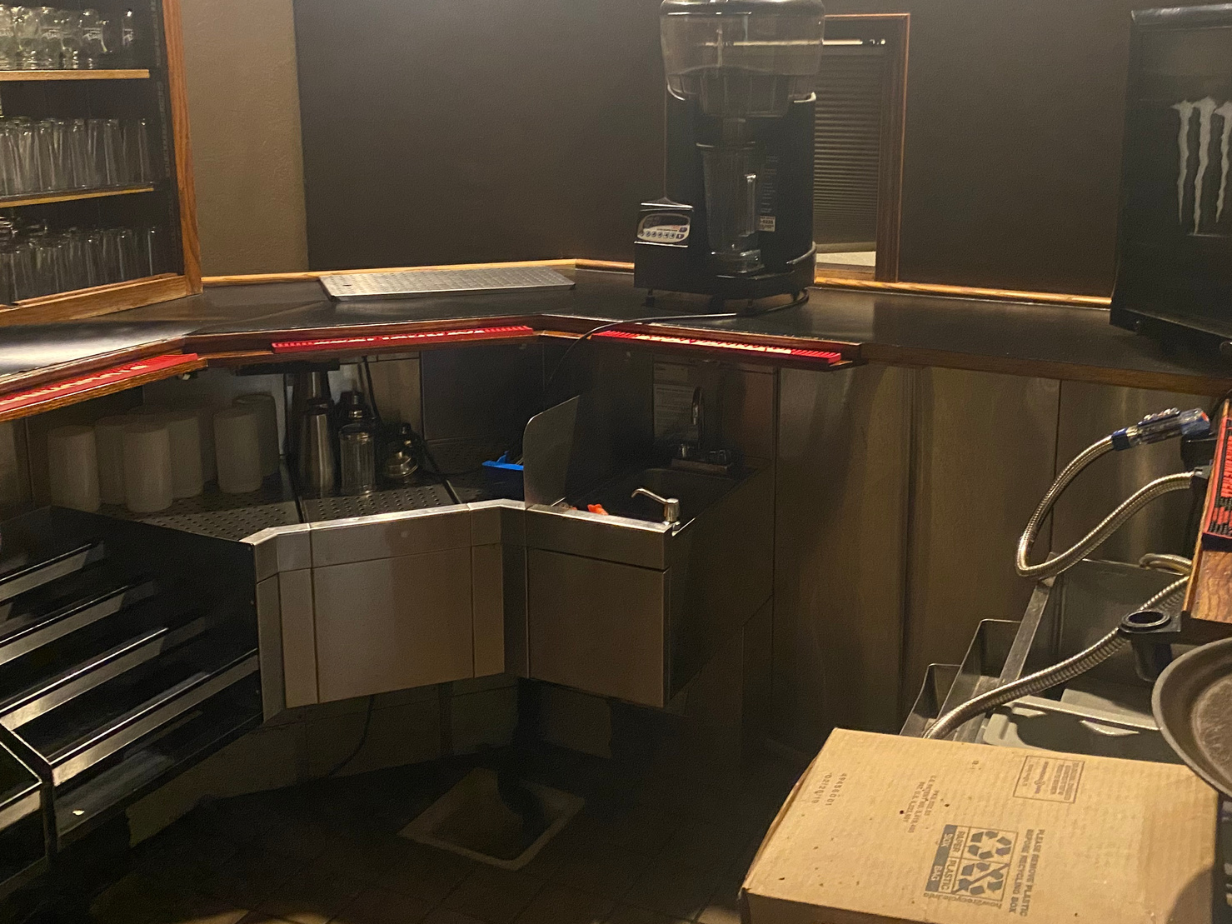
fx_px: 1281
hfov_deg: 51.3
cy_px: 307
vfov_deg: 39.2
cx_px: 666
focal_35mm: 36
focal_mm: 4.25
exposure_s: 1/30
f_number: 1.8
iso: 1000
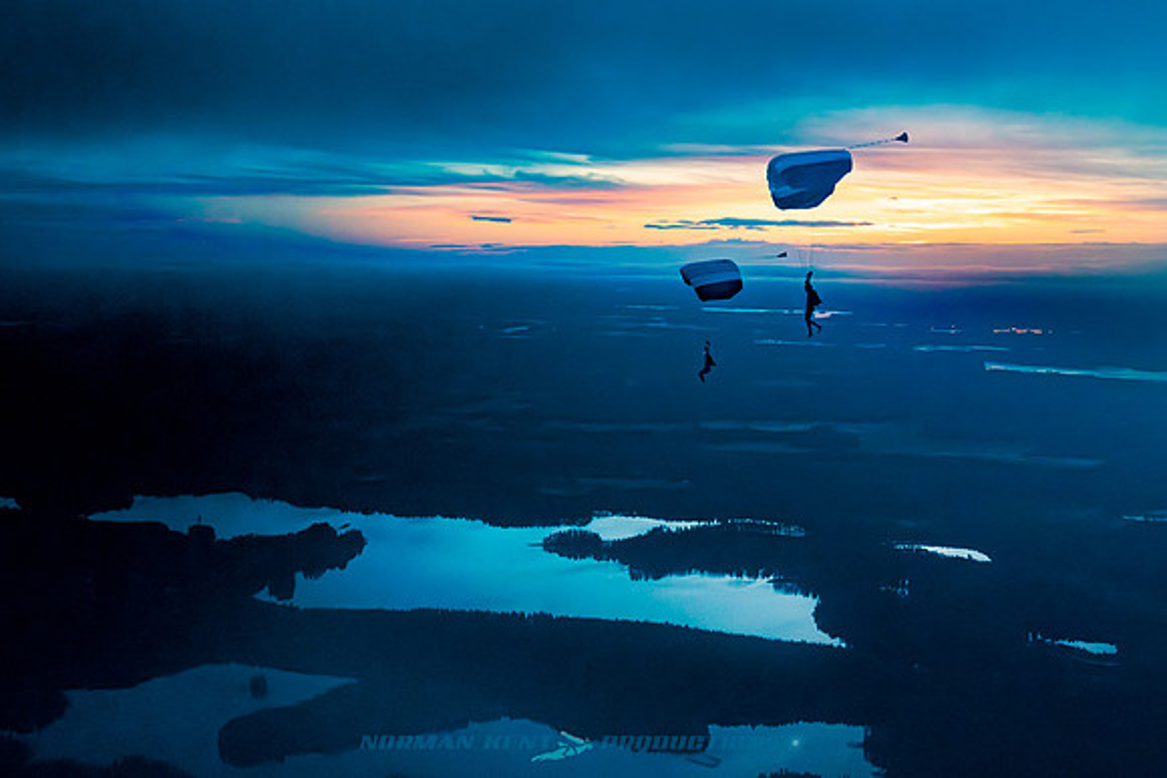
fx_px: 1304
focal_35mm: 40
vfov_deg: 32.9
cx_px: 794
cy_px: 242
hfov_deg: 47.3
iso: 6400
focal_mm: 27
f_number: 4
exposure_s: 1/1600
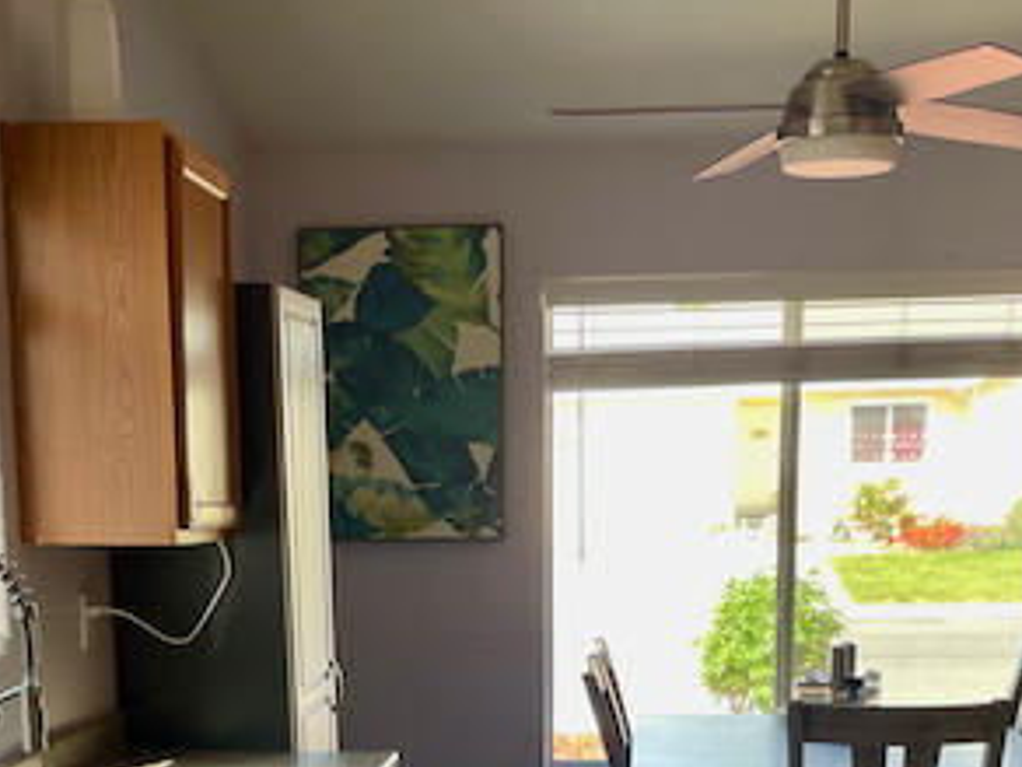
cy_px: 771
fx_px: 1683
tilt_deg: -10.6
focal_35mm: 57
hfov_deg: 33.8
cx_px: 497
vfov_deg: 24.5
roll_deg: +1.0
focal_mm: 4.2
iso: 40
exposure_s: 1/121
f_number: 1.6
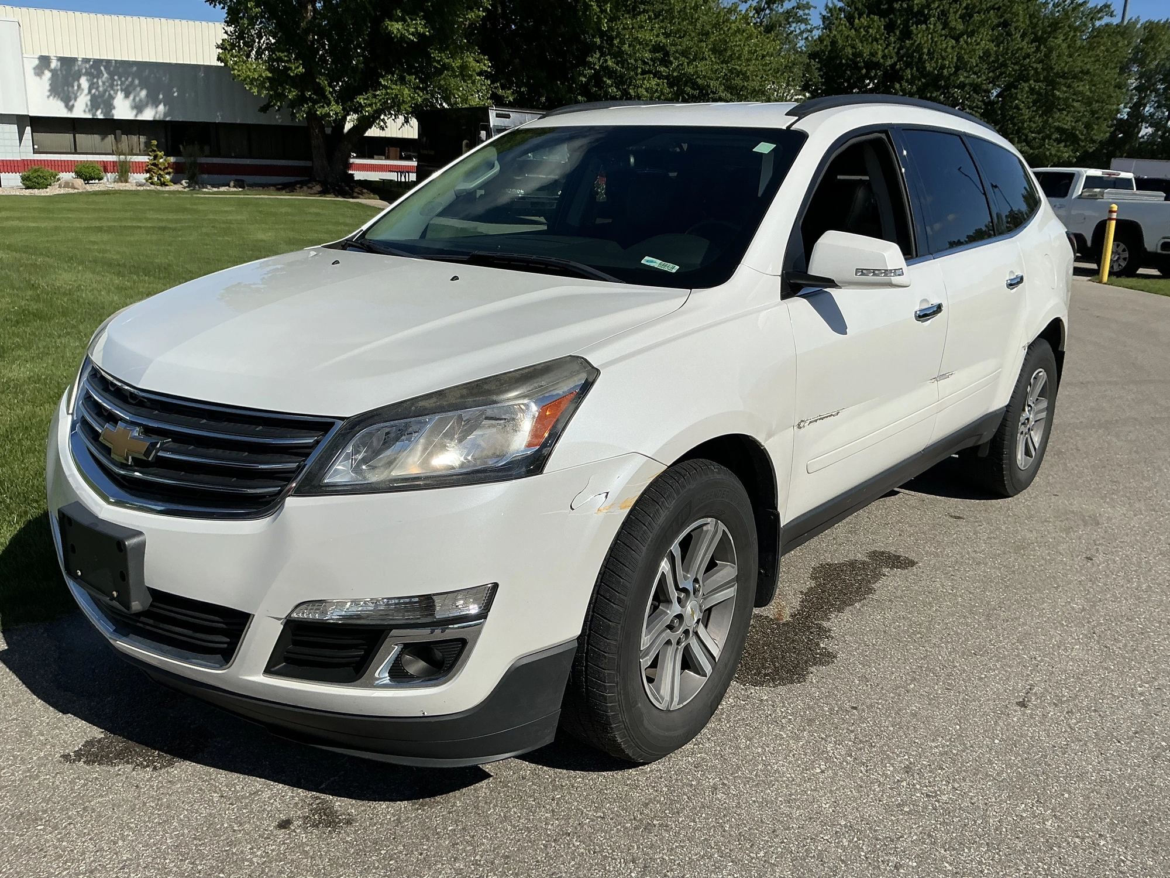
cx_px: 585
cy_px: 439
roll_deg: -4.2
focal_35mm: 28
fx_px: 946
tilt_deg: -15.4
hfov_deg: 63.4
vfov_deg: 49.7
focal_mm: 3
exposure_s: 1/4405
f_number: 1.8
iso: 25
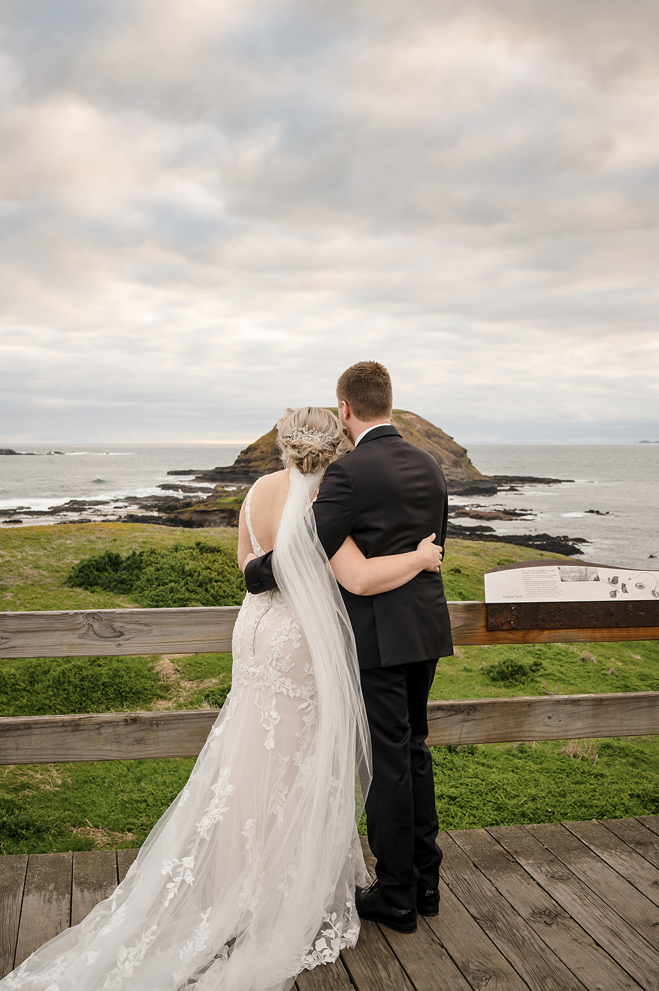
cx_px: 330
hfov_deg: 40.5
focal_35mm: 32
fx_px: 893
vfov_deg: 58.0
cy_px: 496
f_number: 6.3
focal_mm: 32.5
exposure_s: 1/250
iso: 500
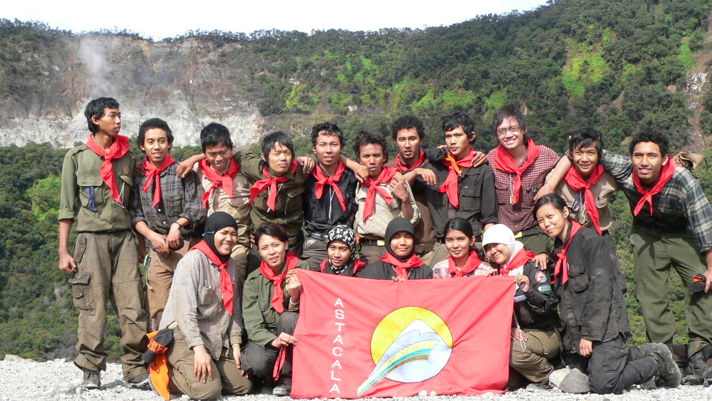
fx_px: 774
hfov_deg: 49.4
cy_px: 255
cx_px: 358
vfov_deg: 28.9
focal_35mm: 41
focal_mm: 6.2
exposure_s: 1/320
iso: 80
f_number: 4
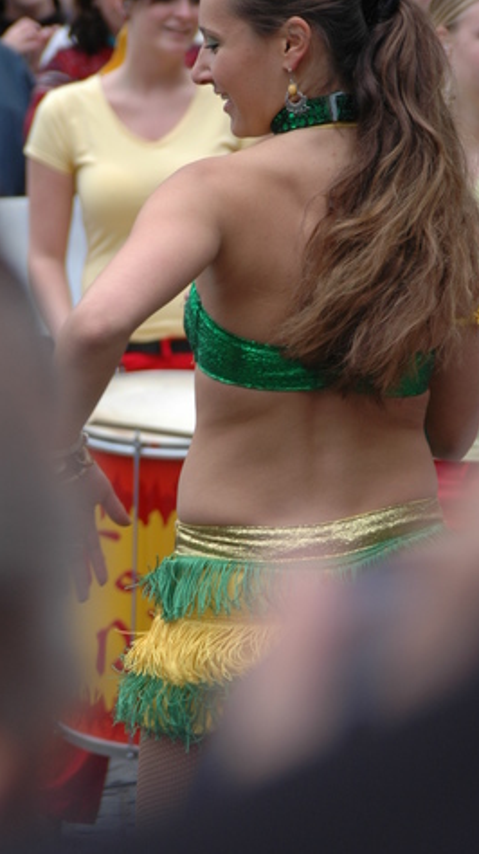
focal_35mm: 183
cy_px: 387
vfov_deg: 11.8
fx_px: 4139
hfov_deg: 6.6
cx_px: 212
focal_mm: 92
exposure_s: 1/350
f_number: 4.5
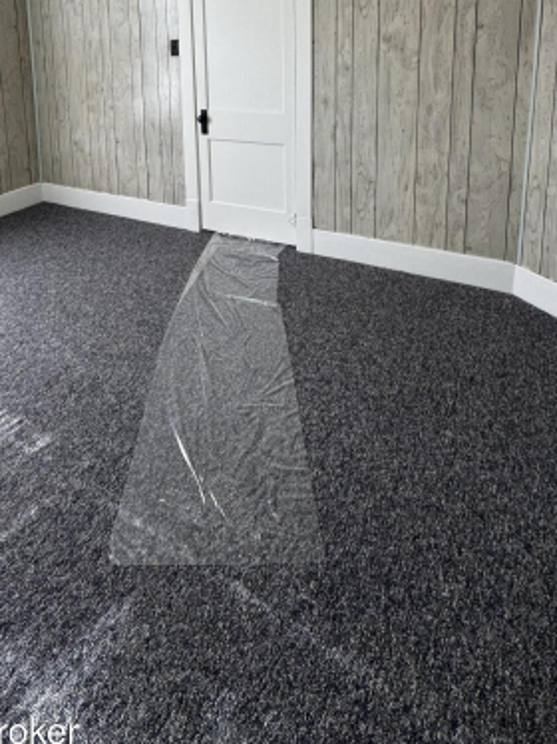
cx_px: 227
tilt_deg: -10.0
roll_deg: +1.5
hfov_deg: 54.5
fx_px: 537
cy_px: 128
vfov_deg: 62.3
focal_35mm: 25
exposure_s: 1/120
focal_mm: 2.22
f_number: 2.2
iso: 125
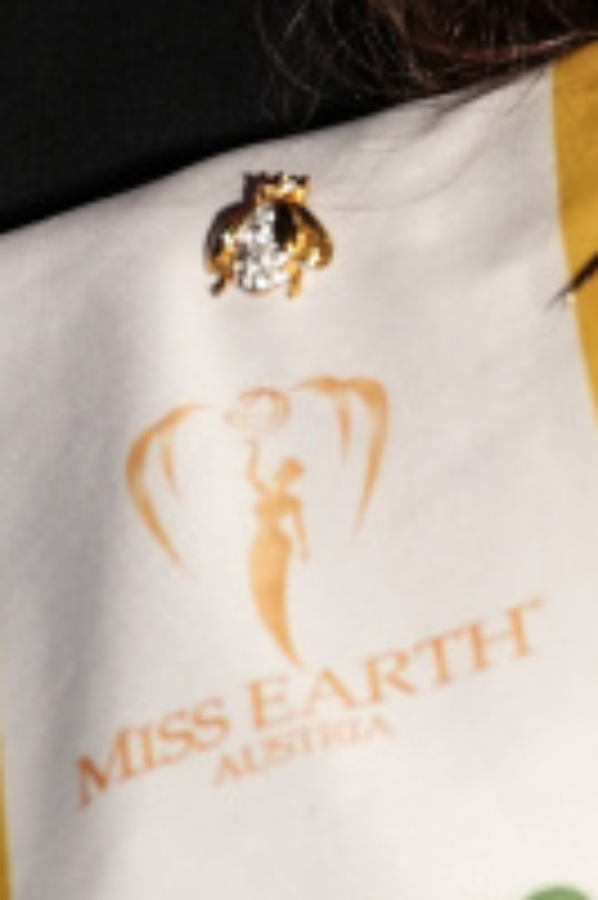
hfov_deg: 6.2
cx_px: 202
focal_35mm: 220
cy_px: 878
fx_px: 5496
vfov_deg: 9.3
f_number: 2.8
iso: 400
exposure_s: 1/60
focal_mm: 36.7
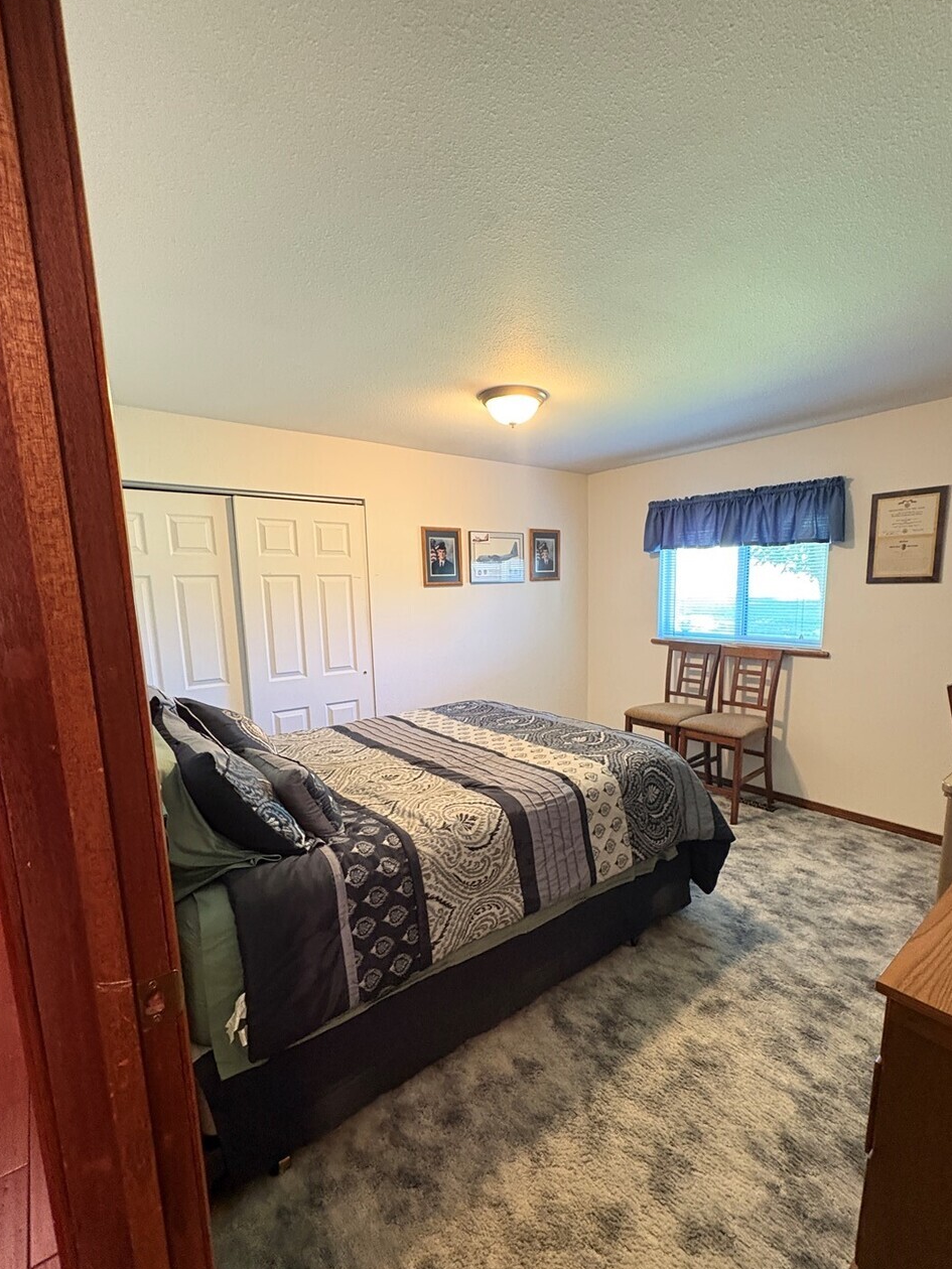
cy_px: 678
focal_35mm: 16
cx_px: 500
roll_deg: +1.3
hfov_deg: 78.1
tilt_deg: -8.6
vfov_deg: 94.4
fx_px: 587
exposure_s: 1/40
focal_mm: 2.22
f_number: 2.2
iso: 800
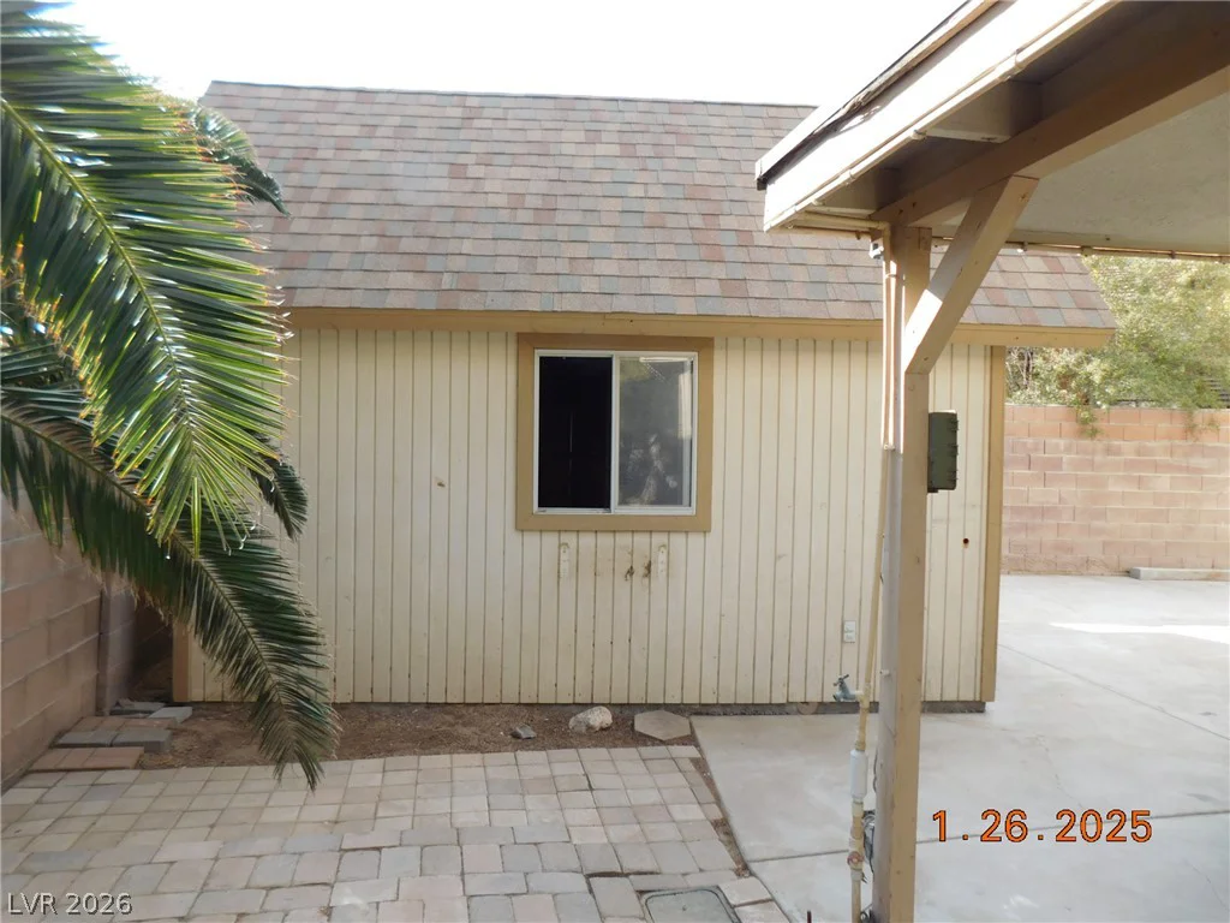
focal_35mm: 23
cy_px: 462
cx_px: 615
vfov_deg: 58.9
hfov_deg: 73.9
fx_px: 817
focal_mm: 4
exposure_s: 1/320
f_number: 3
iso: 125
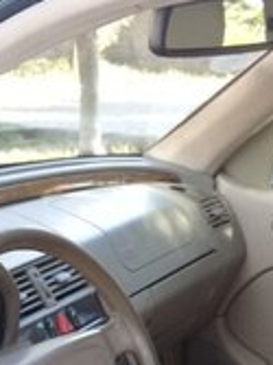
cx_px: 164
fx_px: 969
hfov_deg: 16.0
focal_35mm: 92
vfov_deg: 19.7
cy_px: 472
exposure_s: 1/33
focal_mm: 3.3
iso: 50
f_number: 2.2
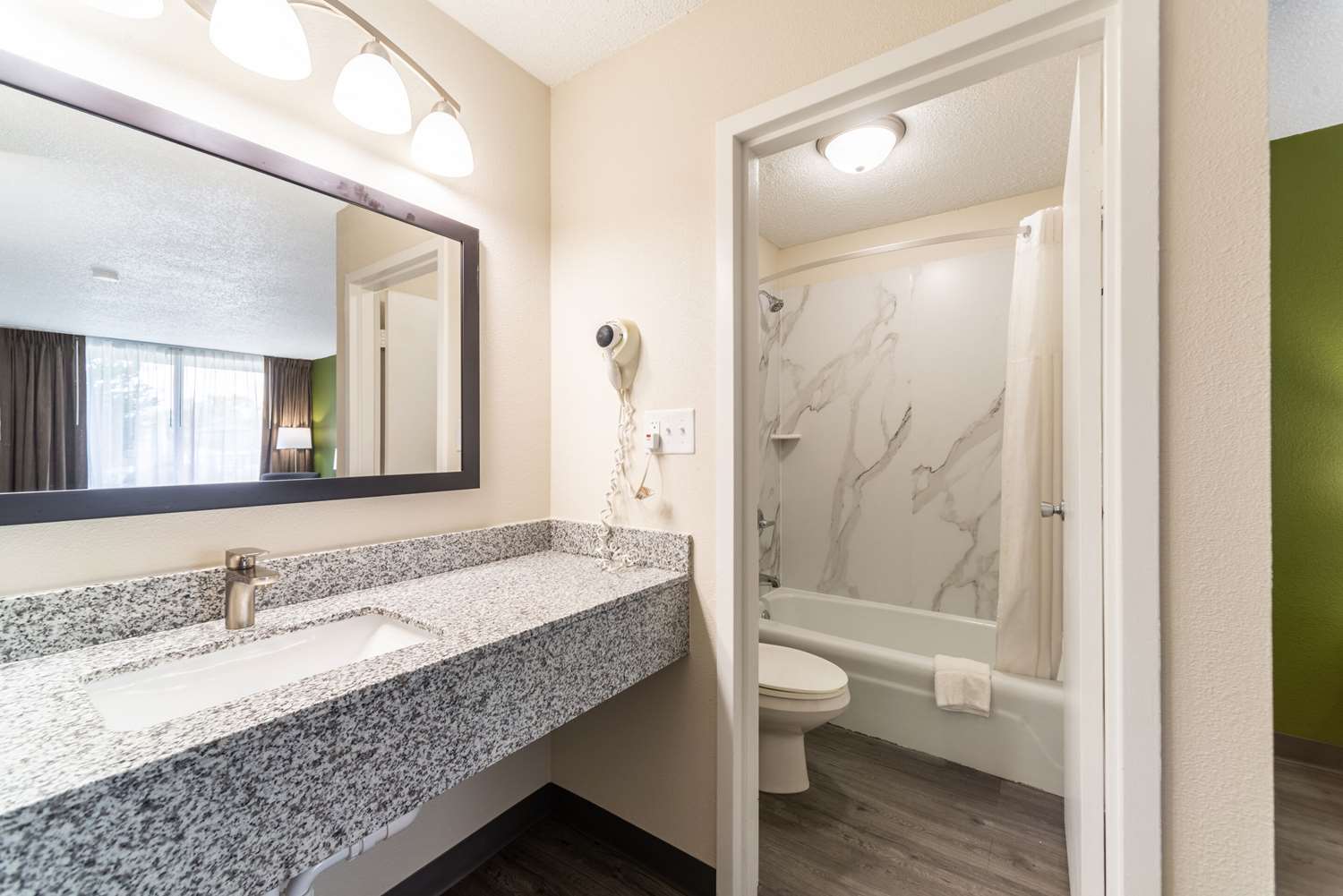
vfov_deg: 81.2
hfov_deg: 104.2
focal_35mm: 14
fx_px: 522
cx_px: 672
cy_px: 448
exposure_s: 1/30
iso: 400
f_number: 8
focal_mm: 14
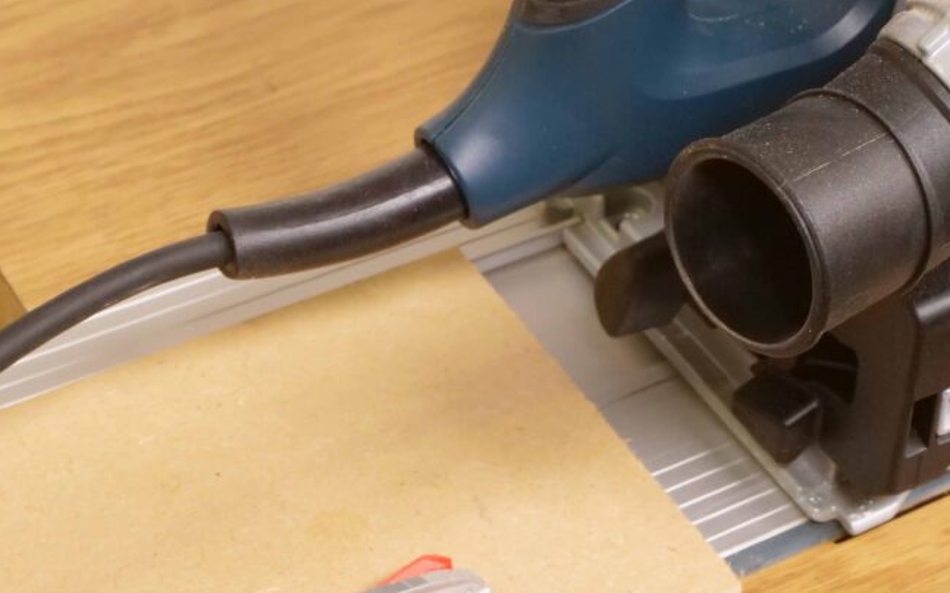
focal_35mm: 94
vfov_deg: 13.9
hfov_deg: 22.0
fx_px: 2433
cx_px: 598
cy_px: 272
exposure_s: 1/100
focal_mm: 28
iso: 3200
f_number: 9
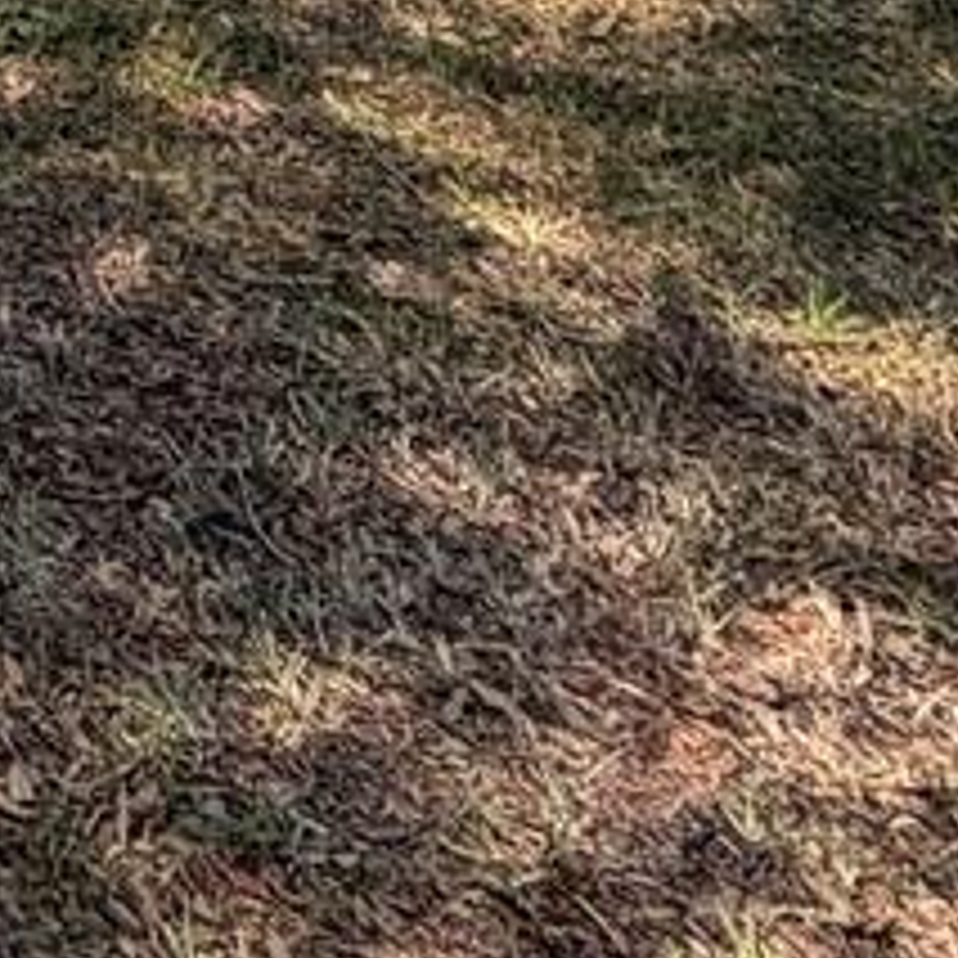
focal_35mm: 93
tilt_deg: +3.7
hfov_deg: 15.6
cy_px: -1489
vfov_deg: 13.0
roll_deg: -1.7
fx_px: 2912
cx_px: -841
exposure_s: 1/760
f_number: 2.2
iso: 40
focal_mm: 2.22
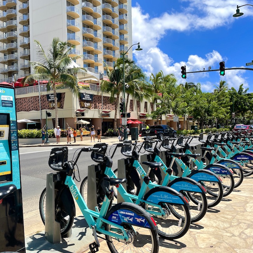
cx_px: 113
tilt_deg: +0.6
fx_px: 256
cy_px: 127
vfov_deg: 52.5
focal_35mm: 31
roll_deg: +1.9
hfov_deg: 52.4
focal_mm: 4.2
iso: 32
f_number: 1.6
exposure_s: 1/2817
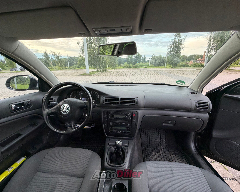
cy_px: 95
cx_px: 117
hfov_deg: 96.8
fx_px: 107
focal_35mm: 15
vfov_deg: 84.0
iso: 250
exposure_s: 1/121
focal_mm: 2.22
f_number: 2.2
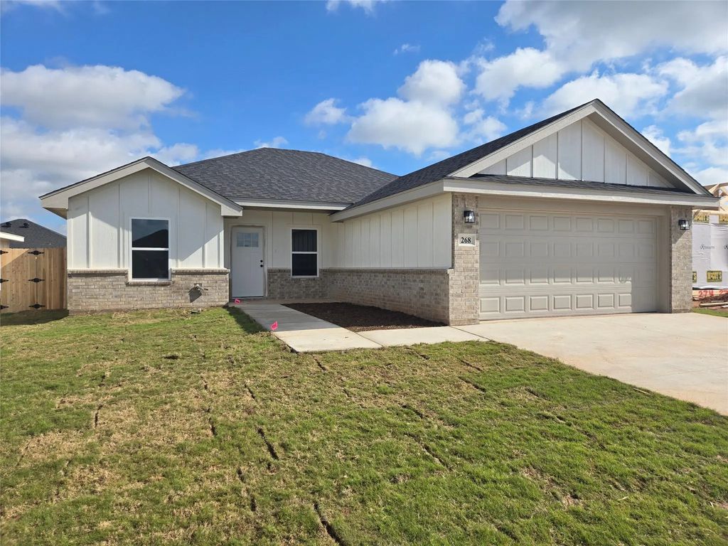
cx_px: 364
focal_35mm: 23
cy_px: 273
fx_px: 484
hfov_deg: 73.9
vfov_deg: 58.9
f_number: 1.8
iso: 25
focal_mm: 5.4
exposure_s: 1/2443
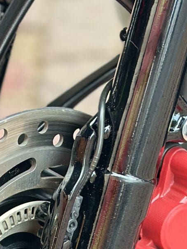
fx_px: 1455
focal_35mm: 202
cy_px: 236
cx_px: -49
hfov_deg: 7.3
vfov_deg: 9.7
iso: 80
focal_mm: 6.86
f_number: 1.78
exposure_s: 1/181
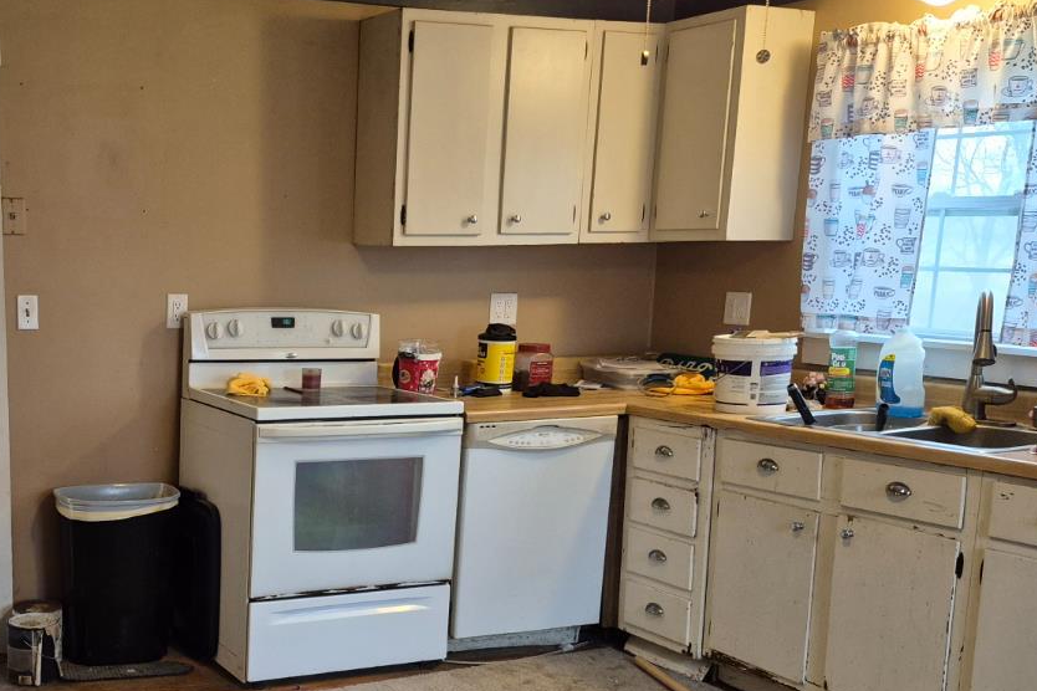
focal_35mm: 43
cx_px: 236
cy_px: 500
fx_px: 1239
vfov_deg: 30.8
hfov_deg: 43.7
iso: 640
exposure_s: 1/120
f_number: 1.8
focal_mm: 5.4
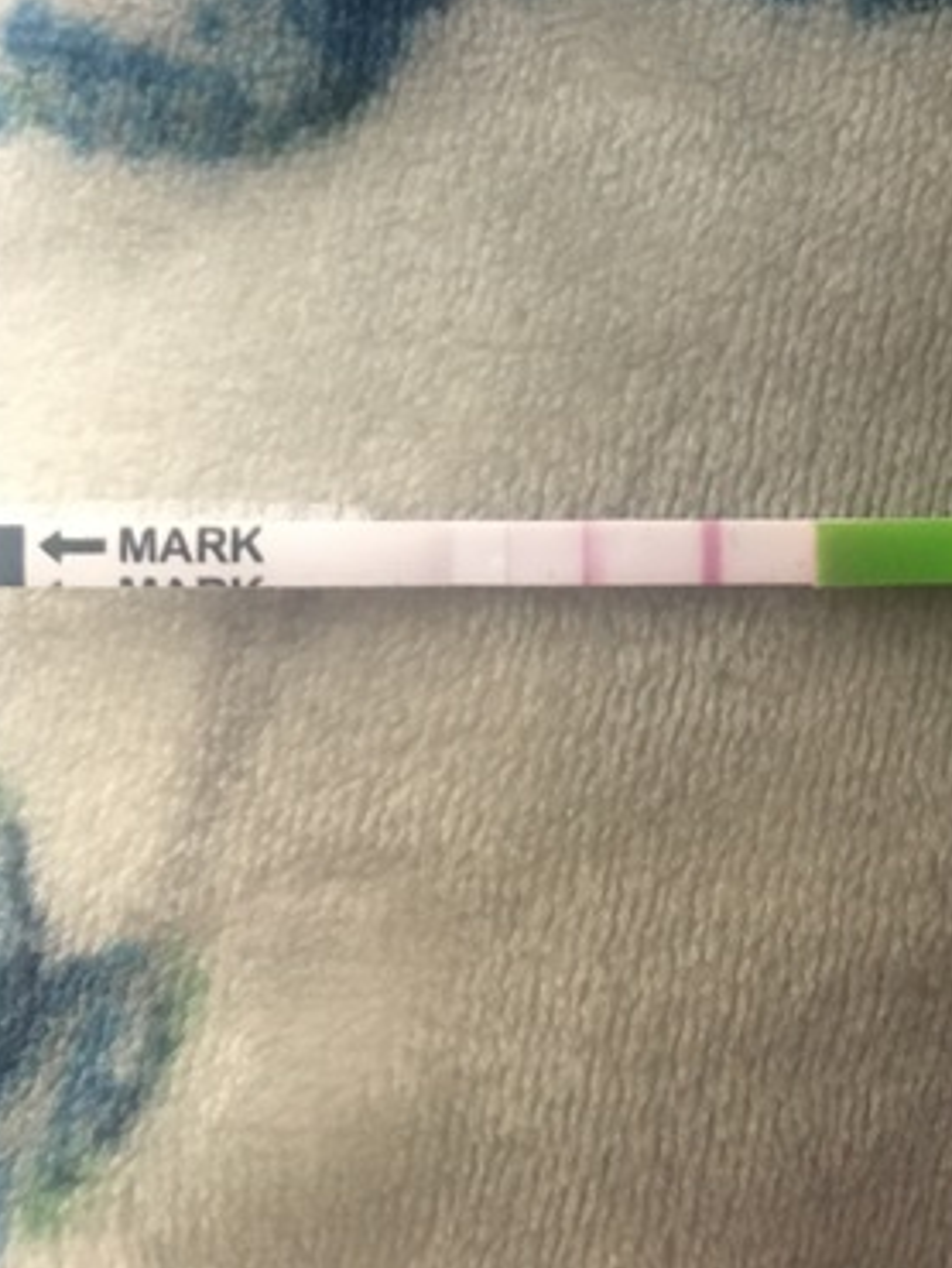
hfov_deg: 30.5
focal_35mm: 47
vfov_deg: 38.8
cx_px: 692
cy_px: 243
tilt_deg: -73.0
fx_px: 1721
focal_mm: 4.15
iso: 400
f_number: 2.2
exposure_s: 1/17
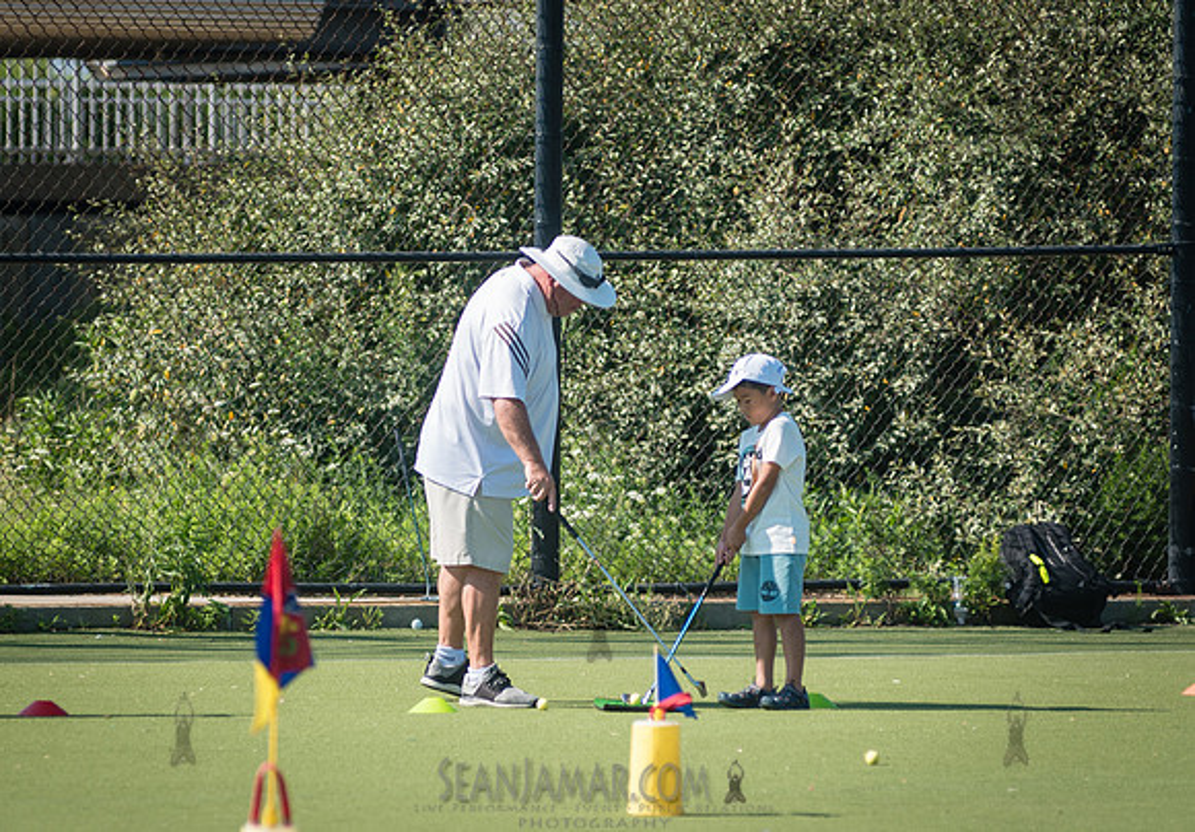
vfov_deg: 4.7
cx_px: 495
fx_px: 10207
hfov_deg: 6.7
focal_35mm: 303
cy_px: 471
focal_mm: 200
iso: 100
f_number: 4
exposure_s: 1/800
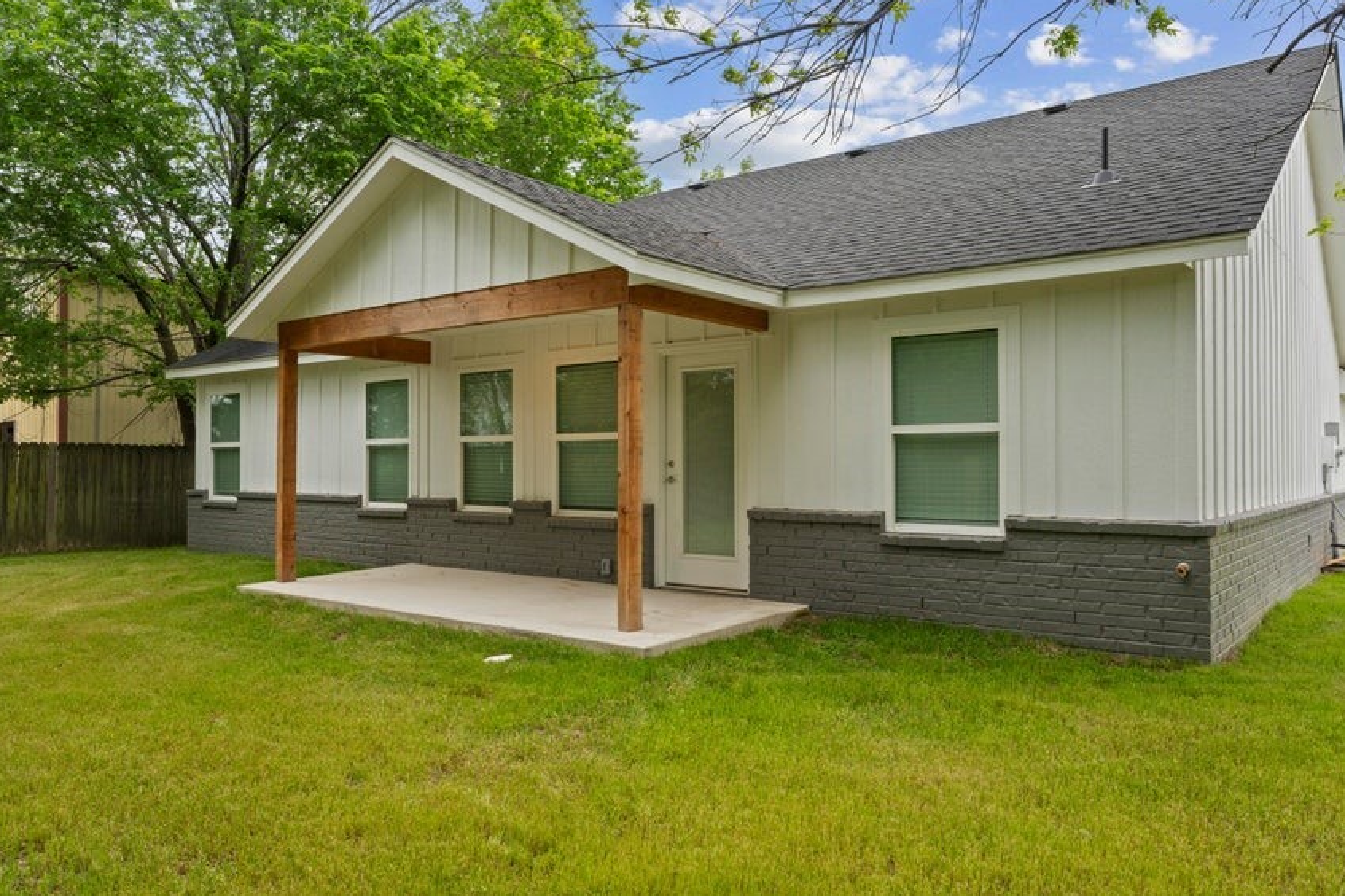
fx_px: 942
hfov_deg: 70.8
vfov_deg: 50.8
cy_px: 468
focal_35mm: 25
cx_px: 597
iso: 200
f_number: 9
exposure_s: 1/50
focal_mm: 22.2
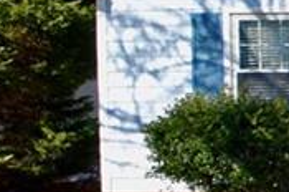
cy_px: 121
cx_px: 715
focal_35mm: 88
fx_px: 705
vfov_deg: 15.5
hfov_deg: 14.3
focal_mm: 10
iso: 280
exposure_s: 1/500
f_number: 8
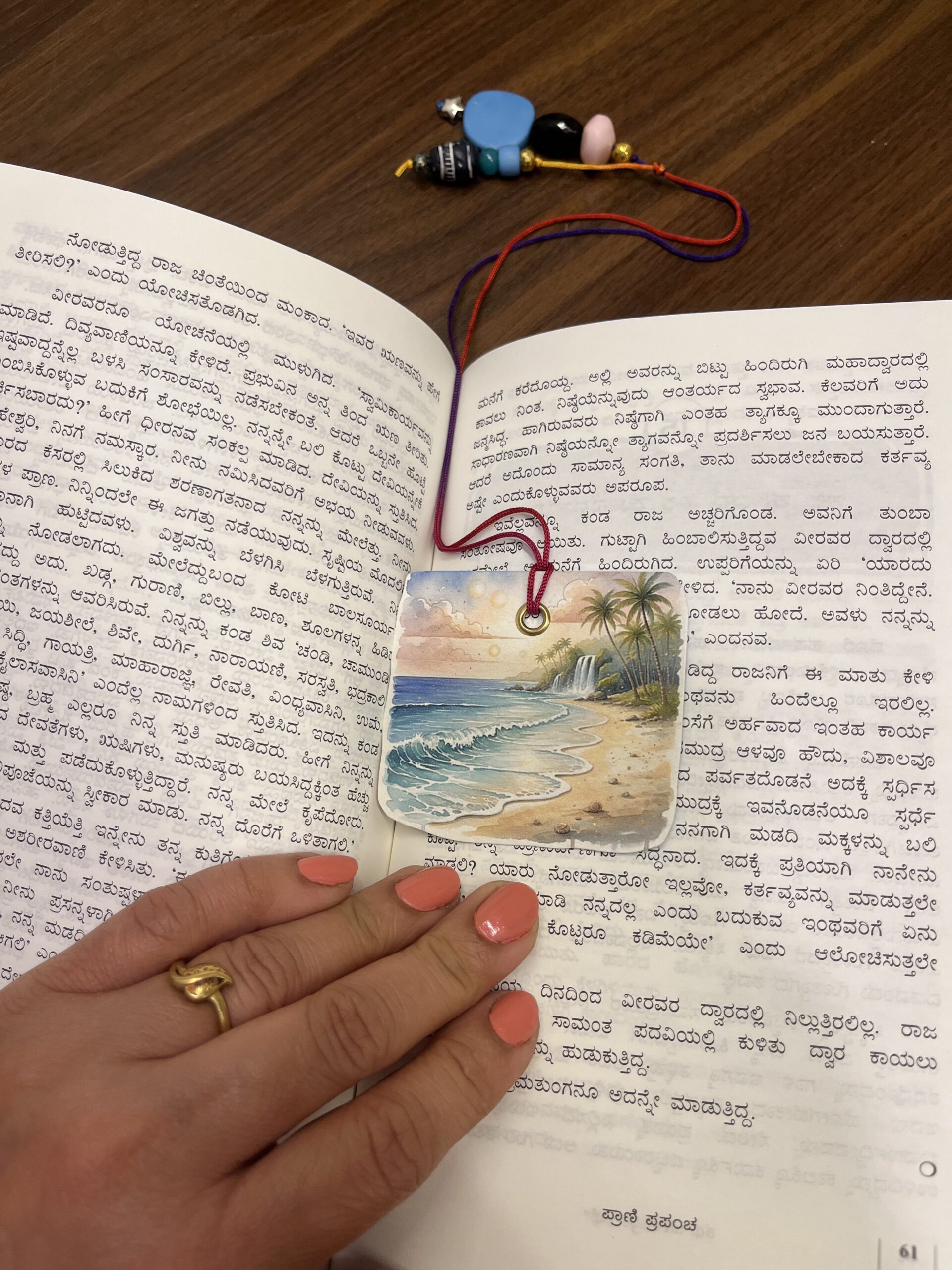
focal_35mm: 26
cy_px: 635
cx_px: 476
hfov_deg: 53.1
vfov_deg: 67.3
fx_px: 953
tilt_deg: -73.8
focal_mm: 5.1
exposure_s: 1/100
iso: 80
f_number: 1.6
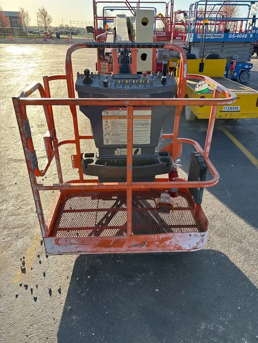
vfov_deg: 67.3
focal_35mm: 26
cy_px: 172
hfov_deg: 53.1
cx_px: 129
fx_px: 258
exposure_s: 1/1007
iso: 50
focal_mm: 5.96
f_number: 1.6
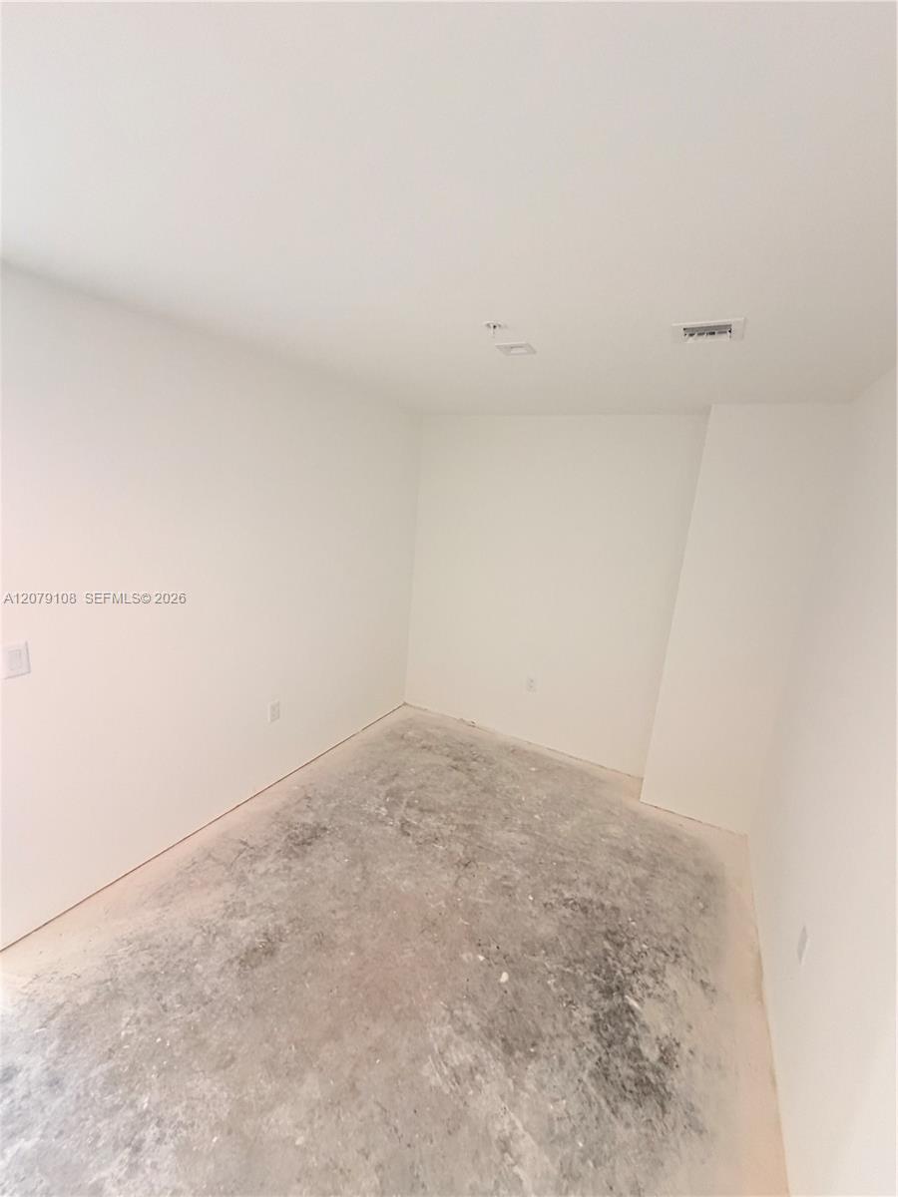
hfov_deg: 85.7
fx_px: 484
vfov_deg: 102.1
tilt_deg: -13.3
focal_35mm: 14
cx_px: 449
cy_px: 598
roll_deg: -6.2
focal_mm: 2.22
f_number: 2.2
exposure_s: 1/121
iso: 320
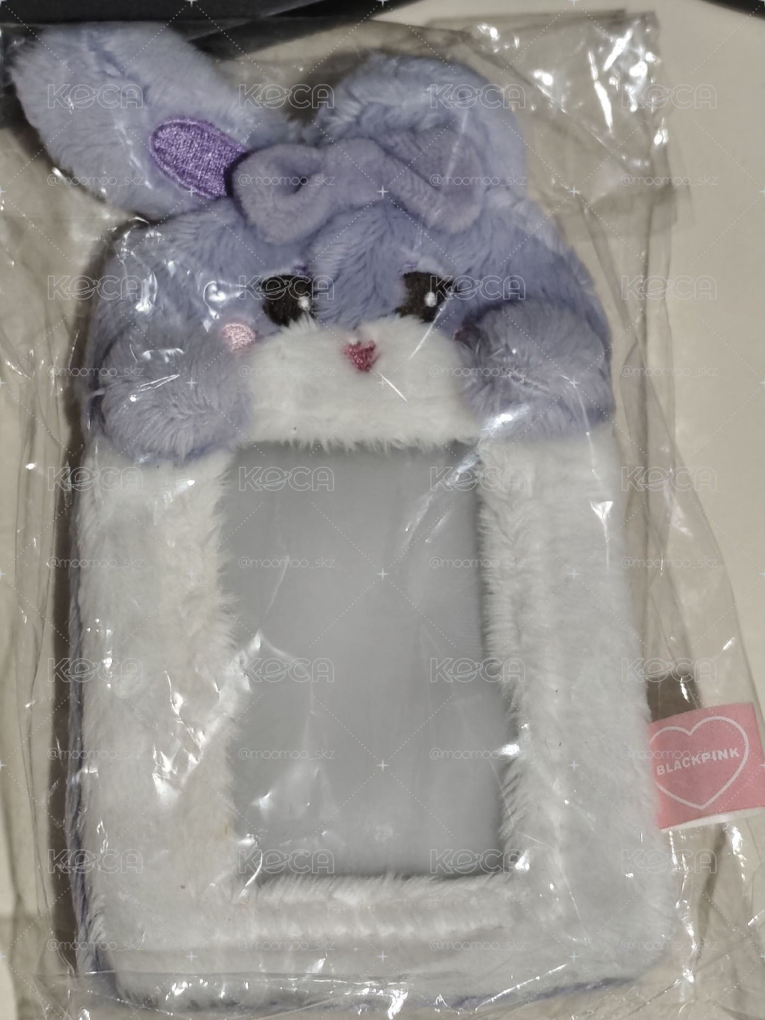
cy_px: 510
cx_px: 382
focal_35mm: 85
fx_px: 2505
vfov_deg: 23.0
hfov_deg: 17.4
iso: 500
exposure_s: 1/60
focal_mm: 6.19
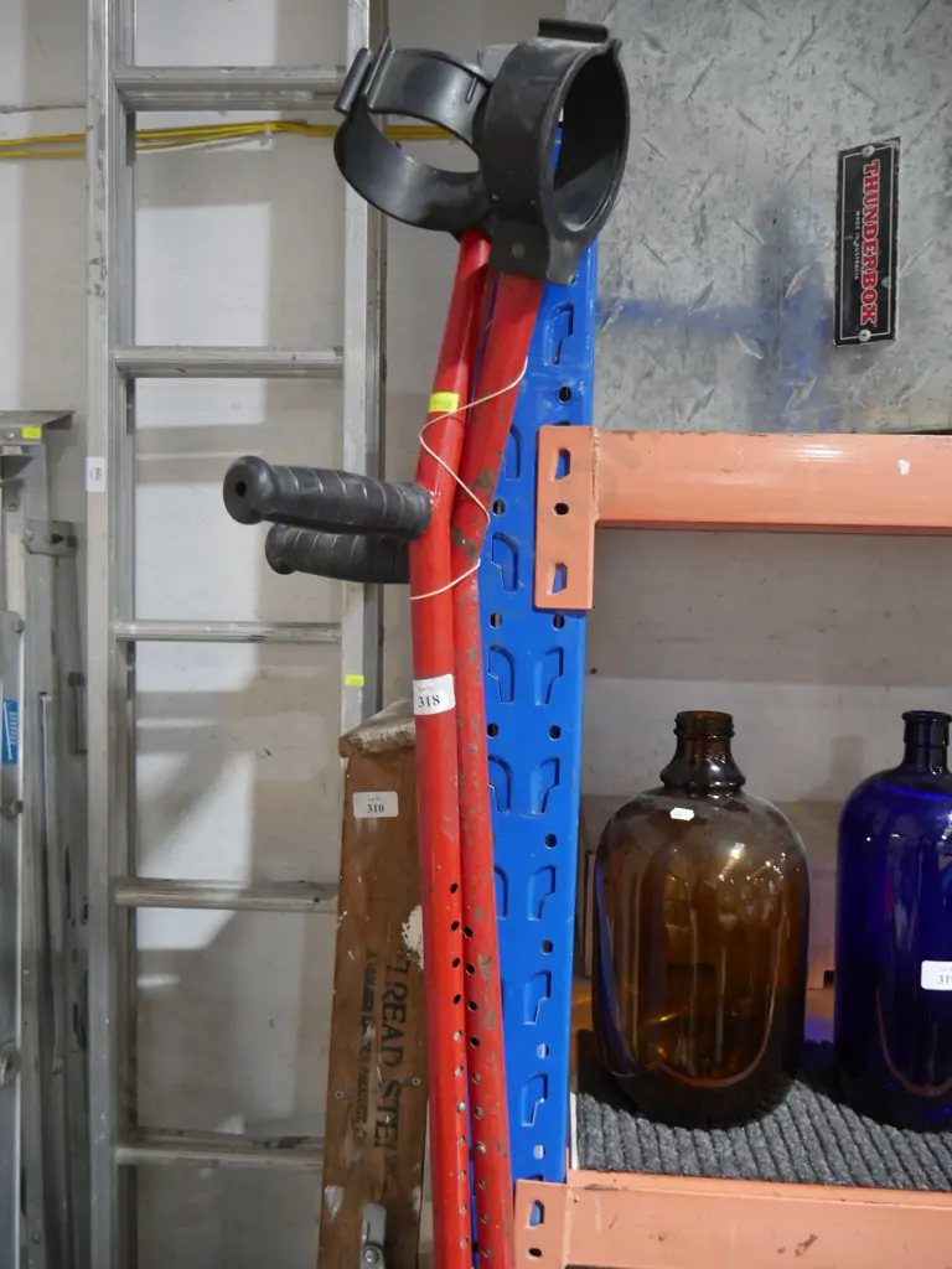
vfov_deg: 63.4
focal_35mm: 28
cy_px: 634
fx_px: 1027
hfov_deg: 49.7
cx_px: 476
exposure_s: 1/60
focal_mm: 14
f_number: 3.5
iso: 1250
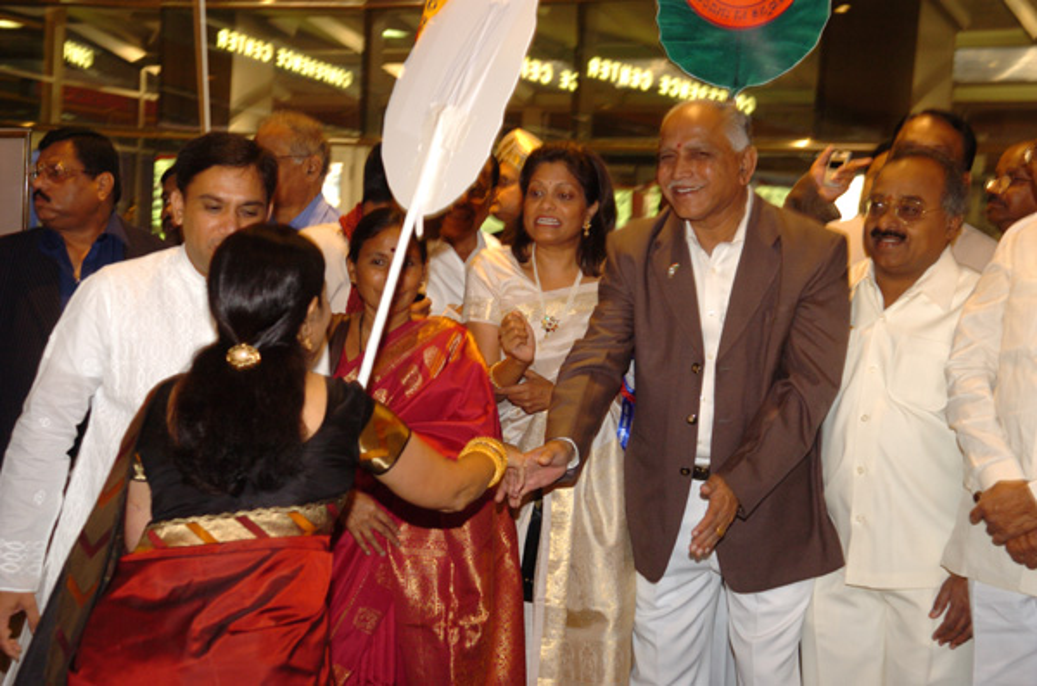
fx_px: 1724
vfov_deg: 22.5
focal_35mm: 60
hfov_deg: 33.5
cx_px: 518
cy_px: 343
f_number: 3.5
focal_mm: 40
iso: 400
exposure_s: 1/30
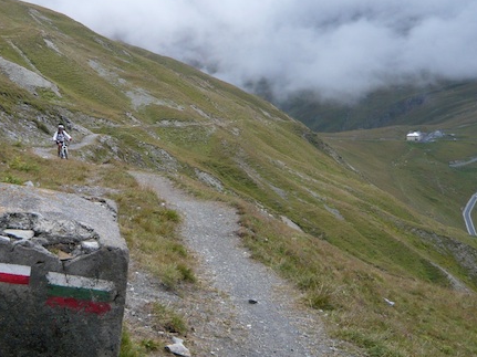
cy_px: 140
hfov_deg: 35.6
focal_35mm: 52
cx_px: 94
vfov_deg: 27.9
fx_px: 716
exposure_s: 1/800
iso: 100
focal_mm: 4.6
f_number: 2.8
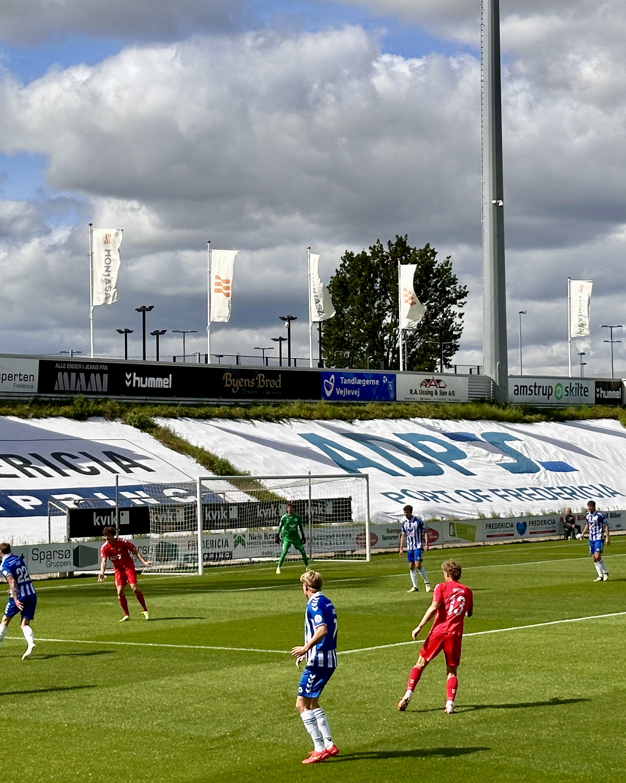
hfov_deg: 17.6
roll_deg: +1.4
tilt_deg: +3.3
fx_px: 2015
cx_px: 249
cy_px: 345
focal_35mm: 87
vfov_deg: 22.0
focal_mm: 6.86
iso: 64
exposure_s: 1/7634
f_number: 1.78
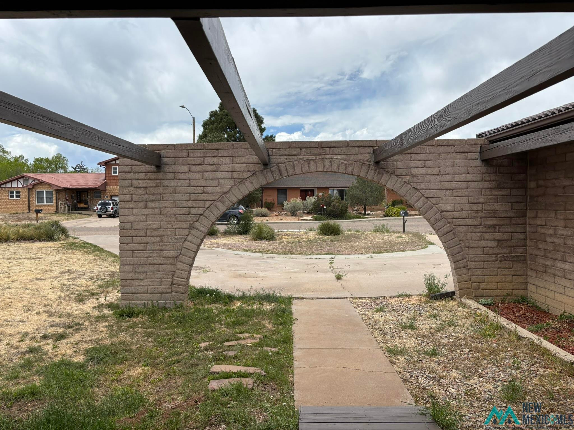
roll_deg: +0.8
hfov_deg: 67.3
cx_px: 287
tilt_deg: -1.5
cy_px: 215
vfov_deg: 53.1
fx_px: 431
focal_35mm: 26
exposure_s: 1/3311
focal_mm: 5.96
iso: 50
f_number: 1.6
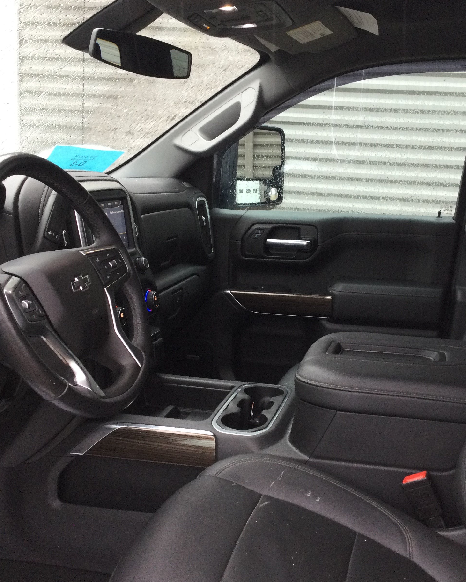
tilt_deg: -9.6
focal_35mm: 41
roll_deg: -3.8
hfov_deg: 36.3
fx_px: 707
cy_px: 290
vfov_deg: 44.8
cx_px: 284
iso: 64
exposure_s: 1/30
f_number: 2.4
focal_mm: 3.3
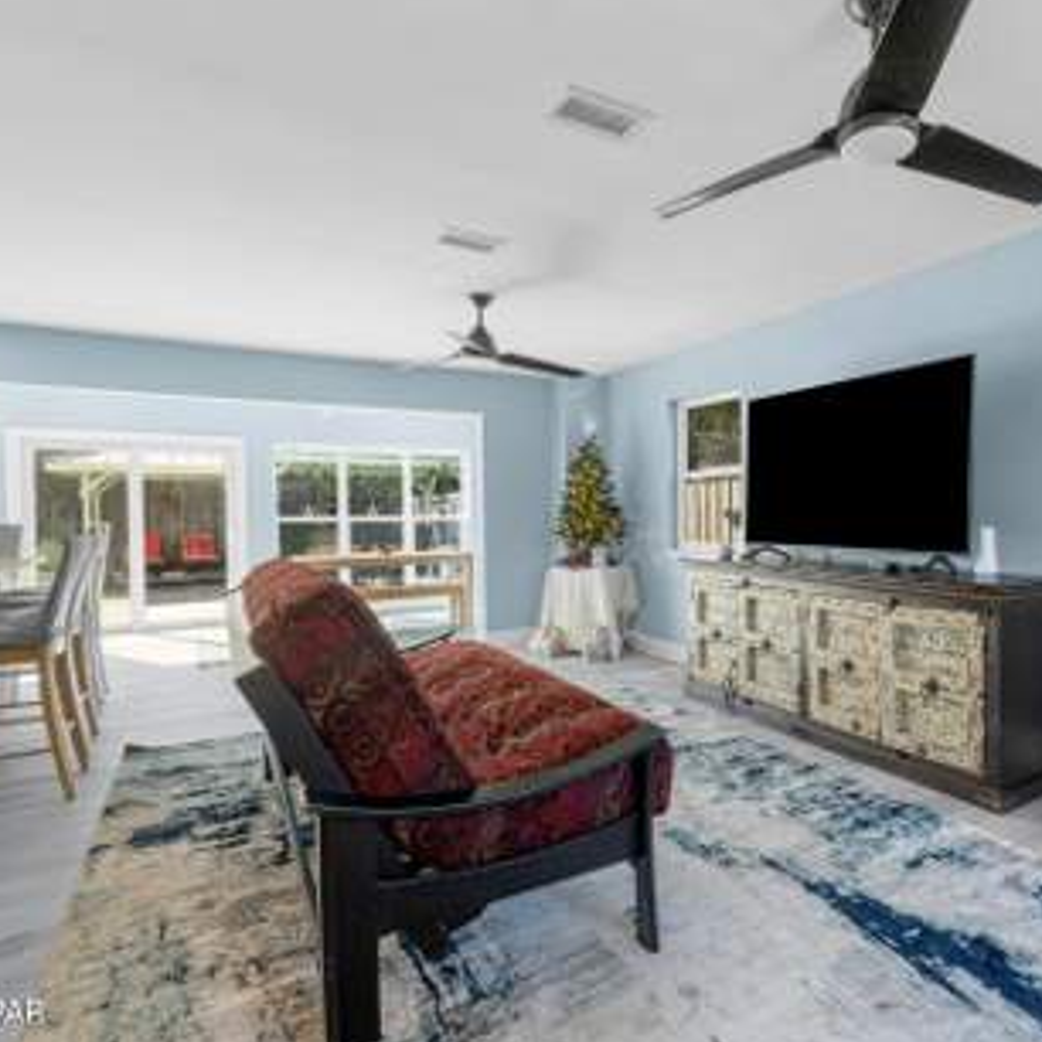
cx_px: 678
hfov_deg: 73.0
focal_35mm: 20
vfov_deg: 74.8
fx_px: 681
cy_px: 516
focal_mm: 10
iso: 400
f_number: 9
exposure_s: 1/30
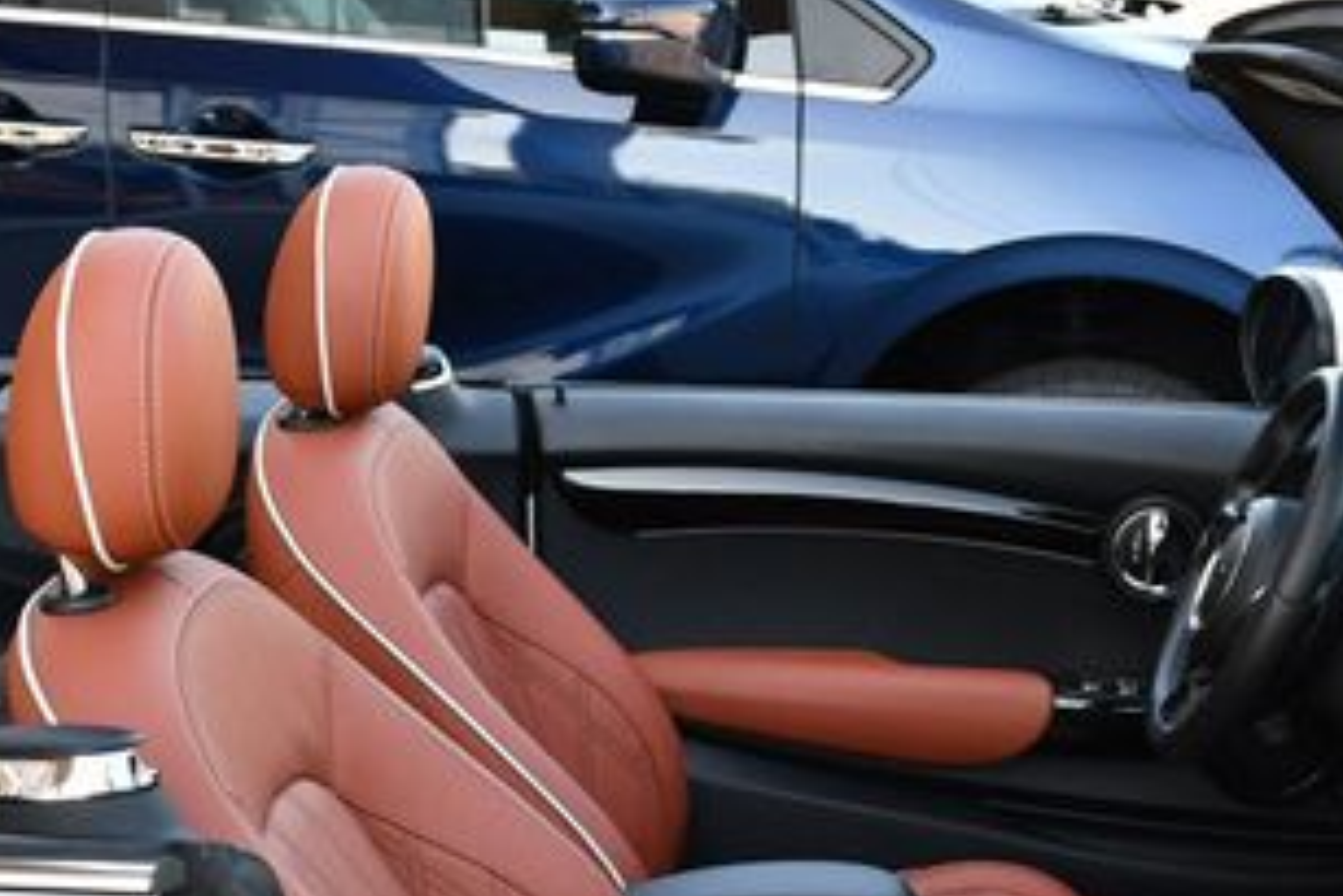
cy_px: 922
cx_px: 722
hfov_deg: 27.0
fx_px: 2799
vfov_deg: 17.7
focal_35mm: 75
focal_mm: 18
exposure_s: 1/250
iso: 400
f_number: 5
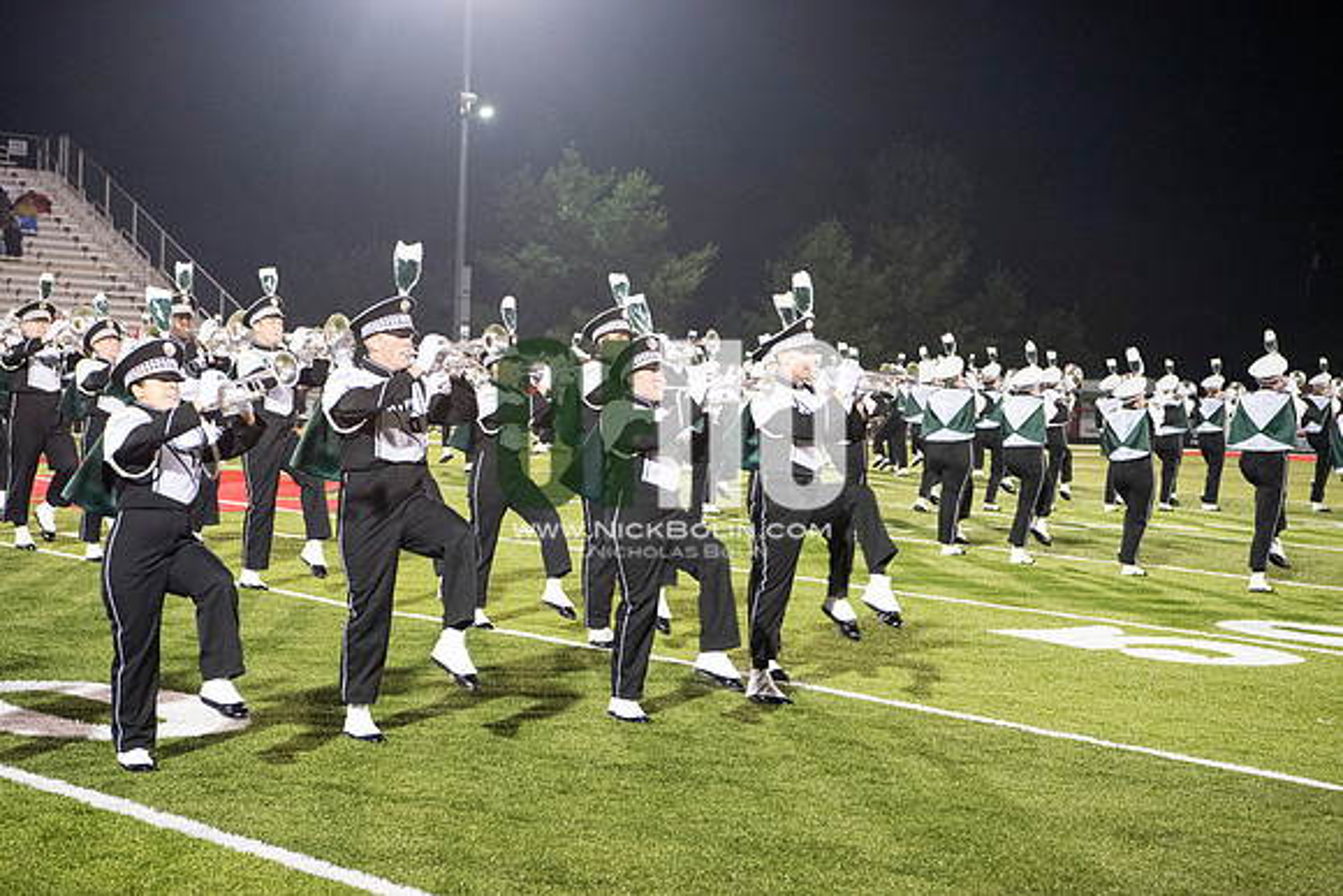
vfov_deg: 19.5
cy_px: 448
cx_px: 672
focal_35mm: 70
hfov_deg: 28.8
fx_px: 2612
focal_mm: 70
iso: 5000
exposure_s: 1/200
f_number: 5.6
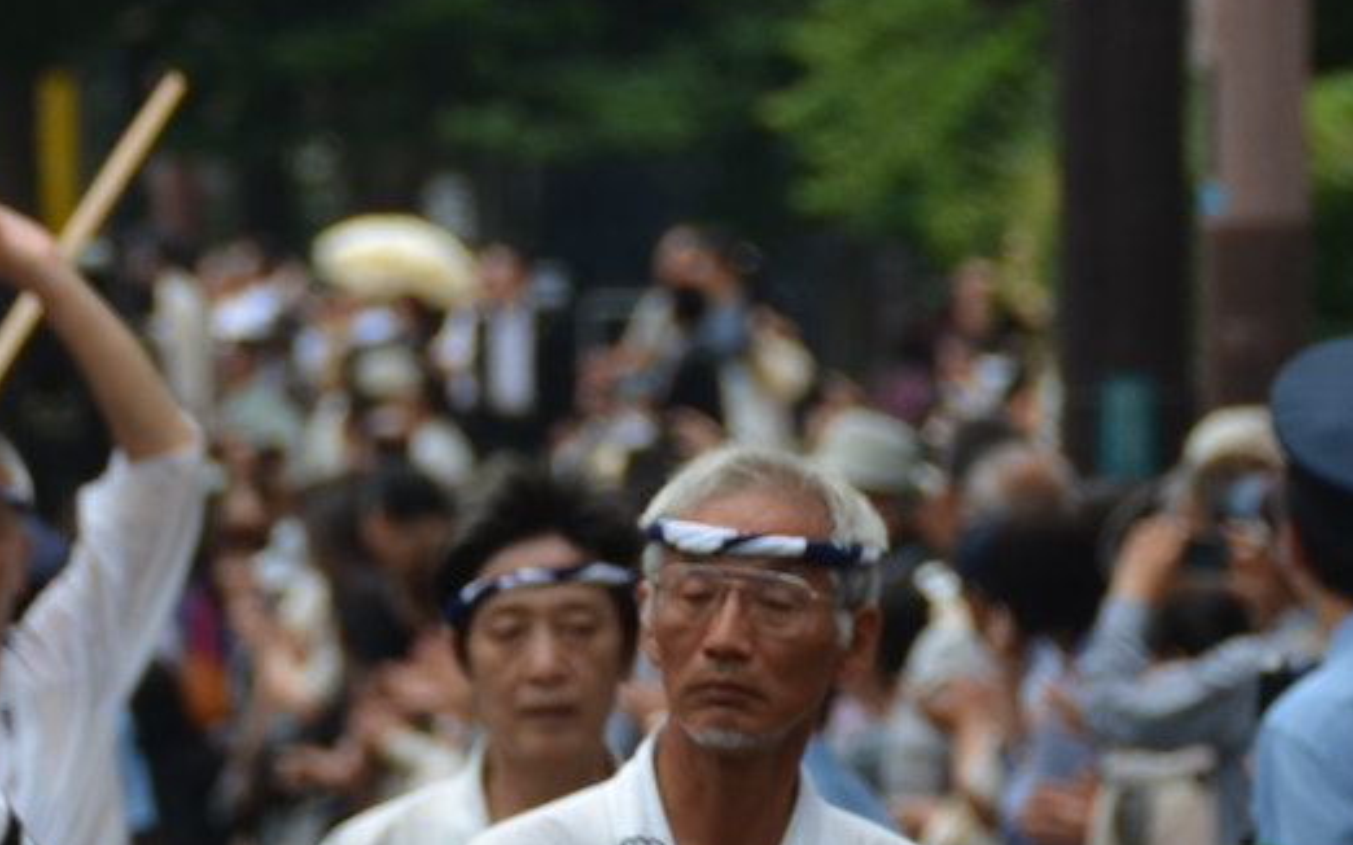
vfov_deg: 1.4
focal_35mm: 928
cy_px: 1475
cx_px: 472
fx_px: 34211
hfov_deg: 2.3
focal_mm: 155
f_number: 5.6
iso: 100
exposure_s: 1/160
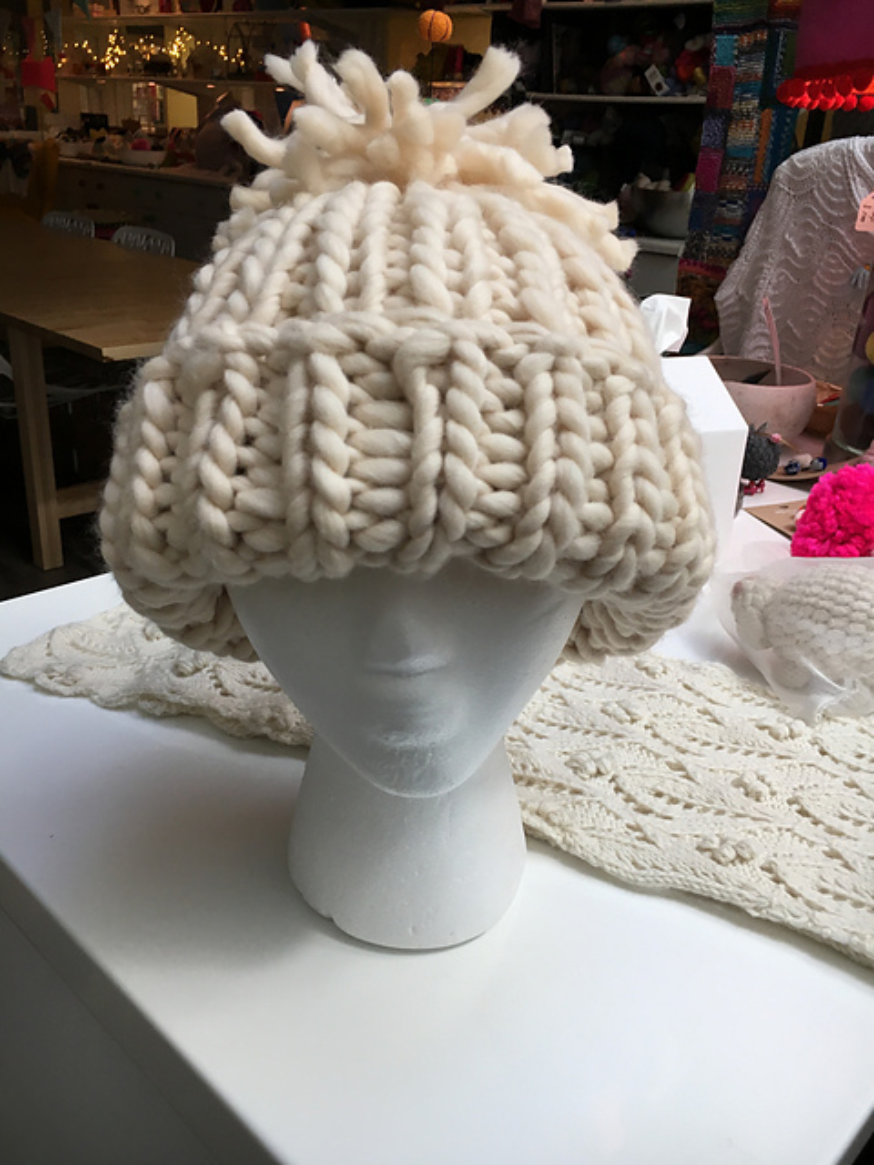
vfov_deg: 61.7
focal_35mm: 29
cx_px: 437
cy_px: 582
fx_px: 976
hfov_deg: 48.2
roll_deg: -2.5
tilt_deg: -23.2
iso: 25
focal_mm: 4.15
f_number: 2.2
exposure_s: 1/40
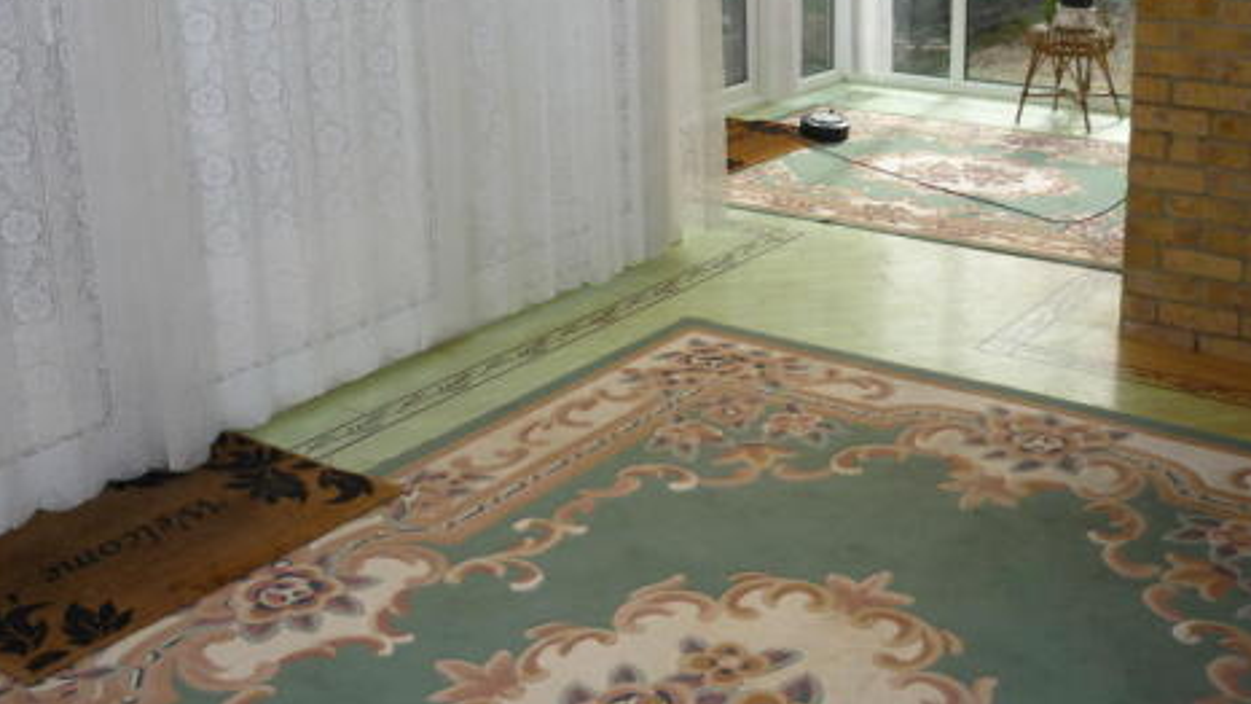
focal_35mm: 45
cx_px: 732
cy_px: 181
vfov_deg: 26.2
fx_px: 1493
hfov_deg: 45.3
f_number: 2.8
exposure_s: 1/400
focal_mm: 5.5
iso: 100
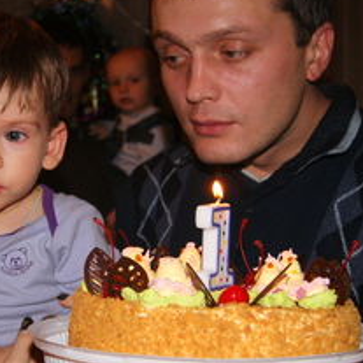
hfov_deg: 23.7
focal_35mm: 72
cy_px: 238
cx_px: 75
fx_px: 854
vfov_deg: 23.9
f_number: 5.6
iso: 400
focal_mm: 26
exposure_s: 1/60
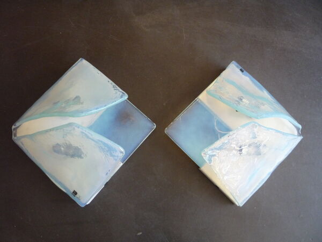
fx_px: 279
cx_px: 161
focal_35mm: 30
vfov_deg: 46.8
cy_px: 121
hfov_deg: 60.0
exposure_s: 1/30
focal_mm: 5.2
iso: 320
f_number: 3.3
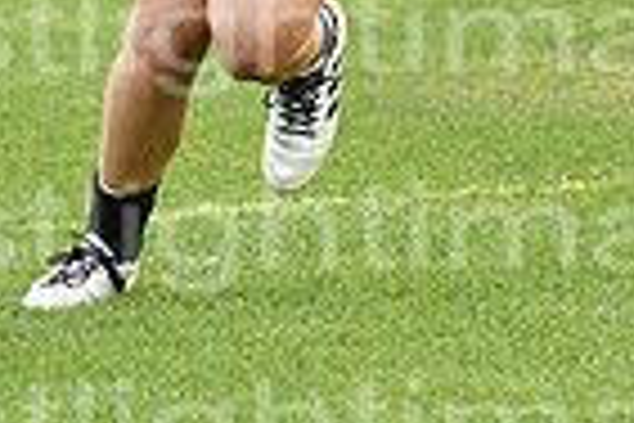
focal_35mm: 861
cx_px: 328
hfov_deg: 2.4
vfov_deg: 1.6
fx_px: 15162
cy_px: -254
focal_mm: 140
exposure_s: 1/1600
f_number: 4
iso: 800
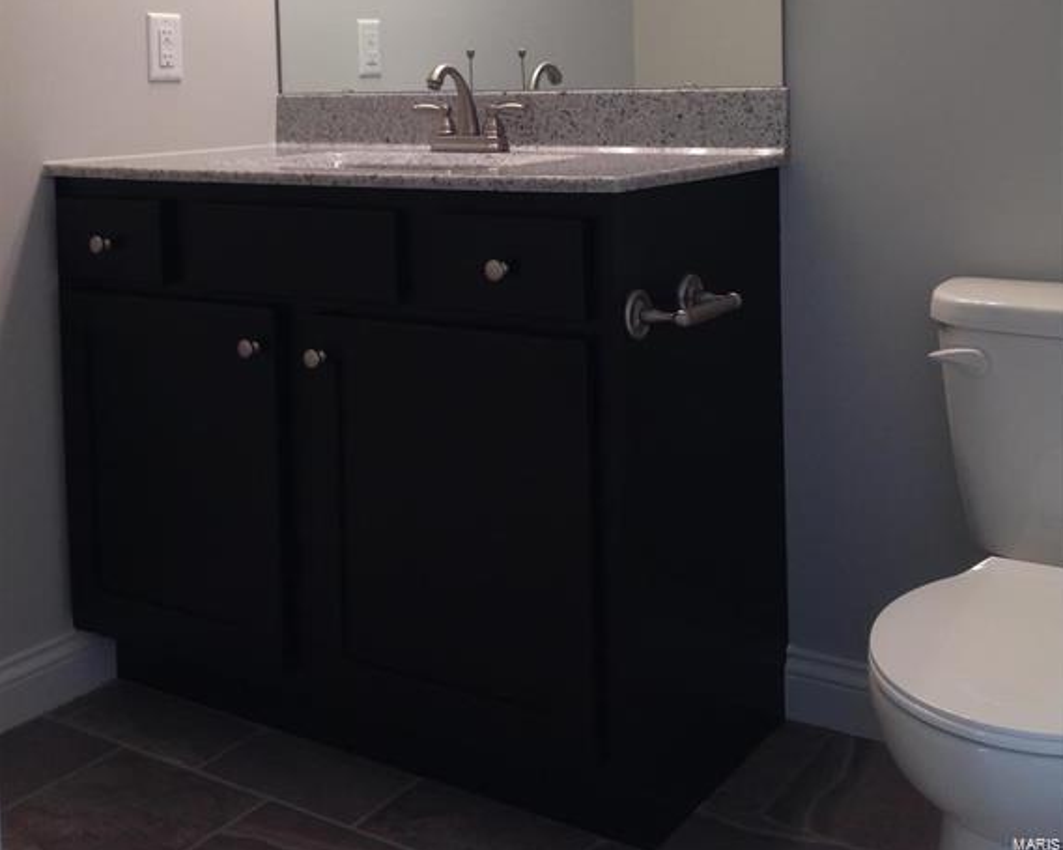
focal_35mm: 46
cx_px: 533
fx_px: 1447
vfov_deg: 31.7
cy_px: 140
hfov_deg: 40.3
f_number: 2.4
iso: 64
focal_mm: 4.28
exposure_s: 1/24
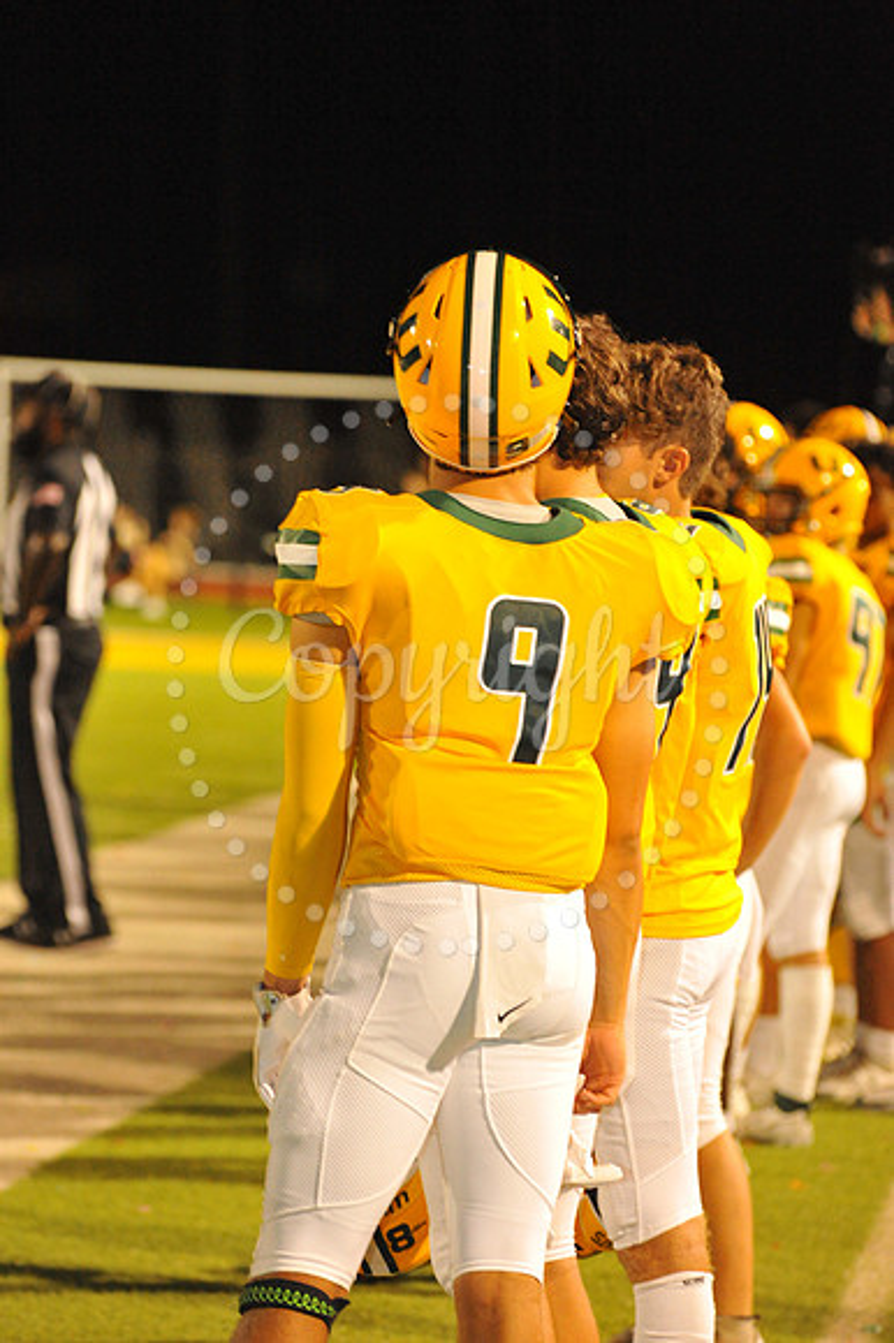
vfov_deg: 10.3
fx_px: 7458
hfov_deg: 6.9
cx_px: 447
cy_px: 672
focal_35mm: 200
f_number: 6.3
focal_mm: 200
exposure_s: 1/160
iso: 6400
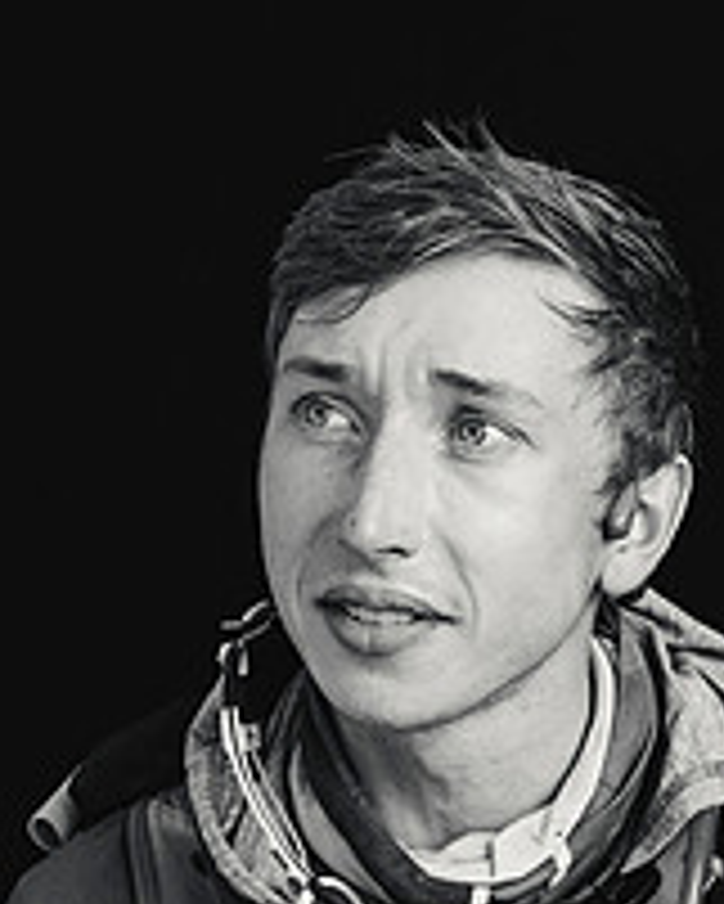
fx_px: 3934
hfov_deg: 10.5
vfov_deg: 12.9
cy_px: 900
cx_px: 387
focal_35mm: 147
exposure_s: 1/160
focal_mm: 70
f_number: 5.6
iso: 100
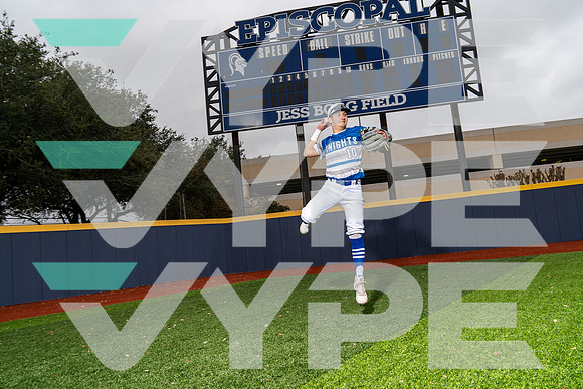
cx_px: 292
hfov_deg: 69.4
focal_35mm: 26
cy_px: 194
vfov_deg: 49.6
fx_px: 421
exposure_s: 1/250
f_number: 6.3
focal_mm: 26
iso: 200
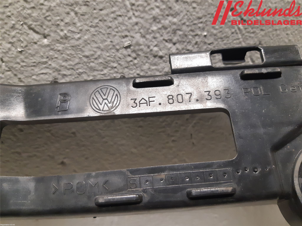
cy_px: 113
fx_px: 227
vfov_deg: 53.1
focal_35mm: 26
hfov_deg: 67.3
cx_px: 151
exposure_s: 1/50
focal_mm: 3.93
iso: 320
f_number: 1.7
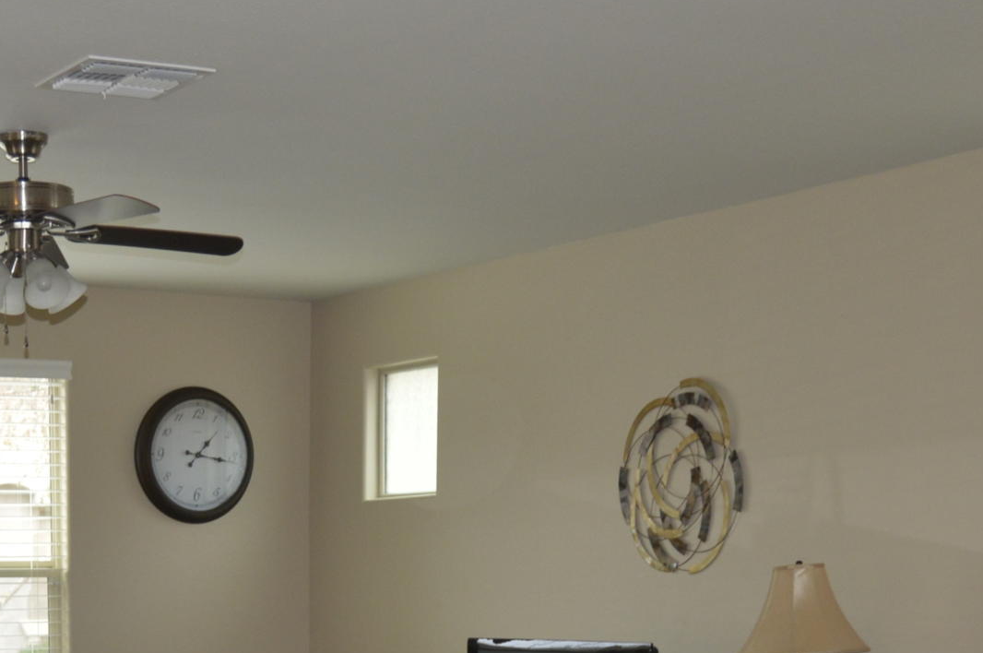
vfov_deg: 16.7
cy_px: 885
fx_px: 2073
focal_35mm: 76
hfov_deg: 26.2
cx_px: 203
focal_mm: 18
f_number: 3.5
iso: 500
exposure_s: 1/60
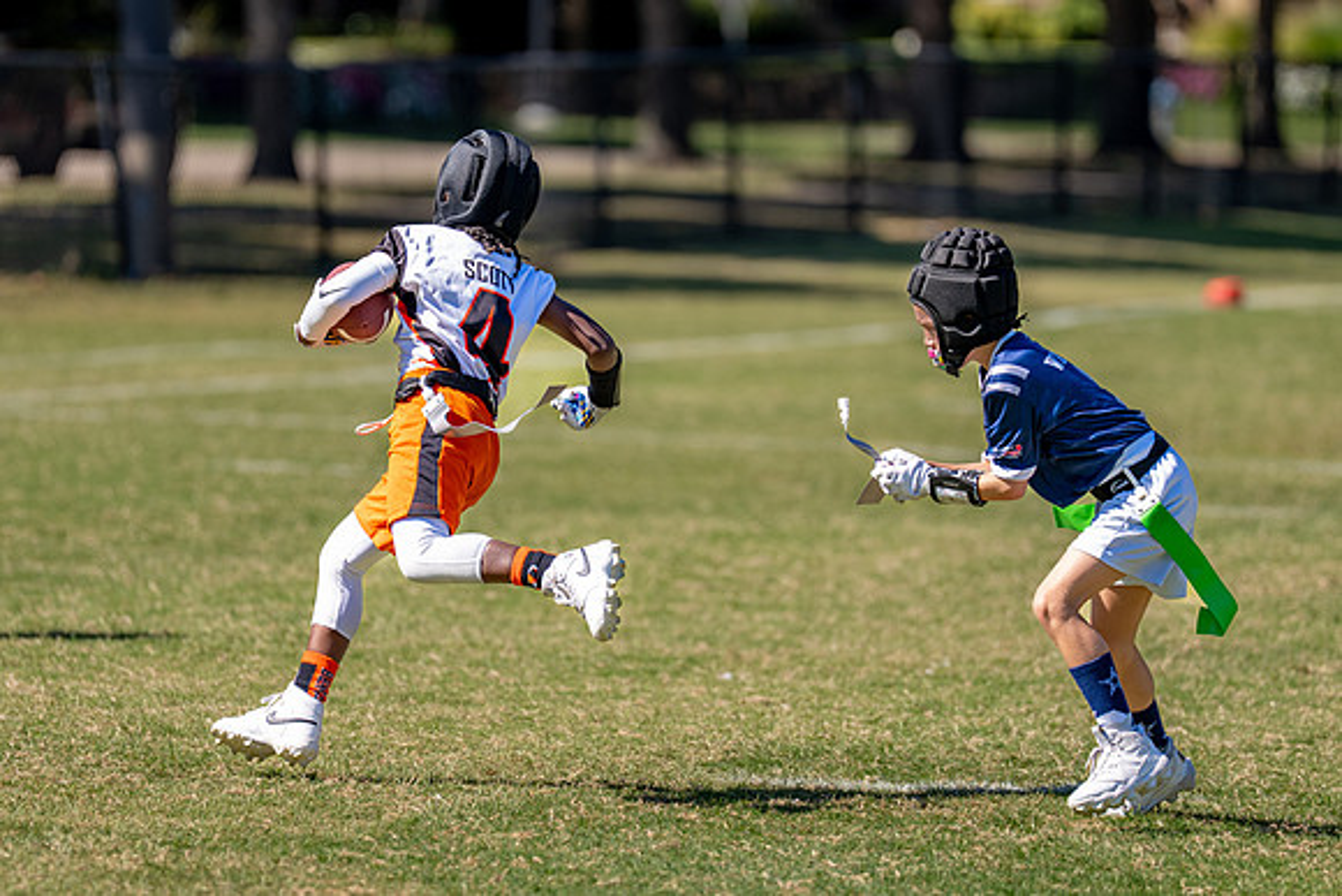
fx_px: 11113
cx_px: 620
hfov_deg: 6.9
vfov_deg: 4.6
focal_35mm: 298
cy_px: 451
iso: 160
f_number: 2.8
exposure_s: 1/1600
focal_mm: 200
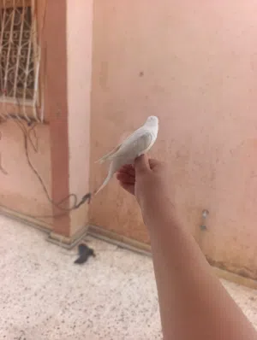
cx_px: 128
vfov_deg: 73.8
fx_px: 227
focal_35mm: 23
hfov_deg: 59.0
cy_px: 170
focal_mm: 6.14
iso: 64
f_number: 1.6
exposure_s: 1/100
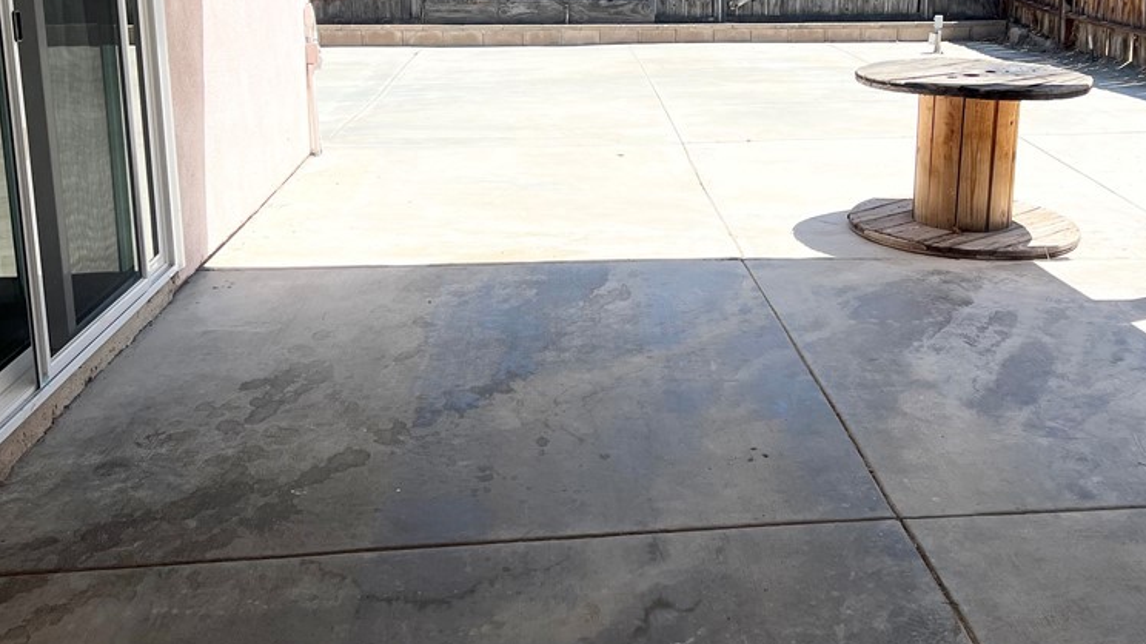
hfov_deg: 51.3
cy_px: 148
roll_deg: +0.1
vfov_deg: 29.8
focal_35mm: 39
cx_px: 689
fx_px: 1185
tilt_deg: -11.6
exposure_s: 1/5319
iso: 50
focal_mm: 5.7
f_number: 1.5
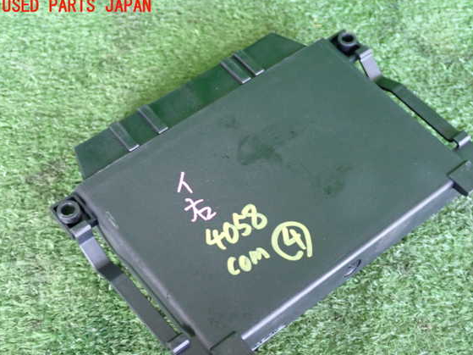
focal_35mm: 58
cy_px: 186
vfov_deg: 25.2
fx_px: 792
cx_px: 251
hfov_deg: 33.2
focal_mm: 9.65
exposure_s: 1/25
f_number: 3.3
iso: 800
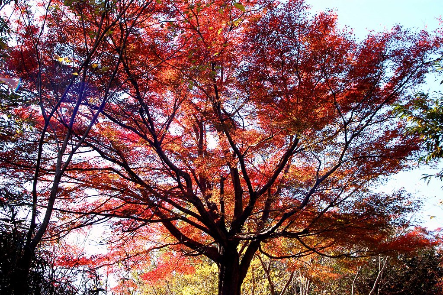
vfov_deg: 26.4
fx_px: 627
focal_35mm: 51
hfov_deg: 38.9
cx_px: 222
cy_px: 148
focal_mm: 34
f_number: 6.3
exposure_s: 1/160
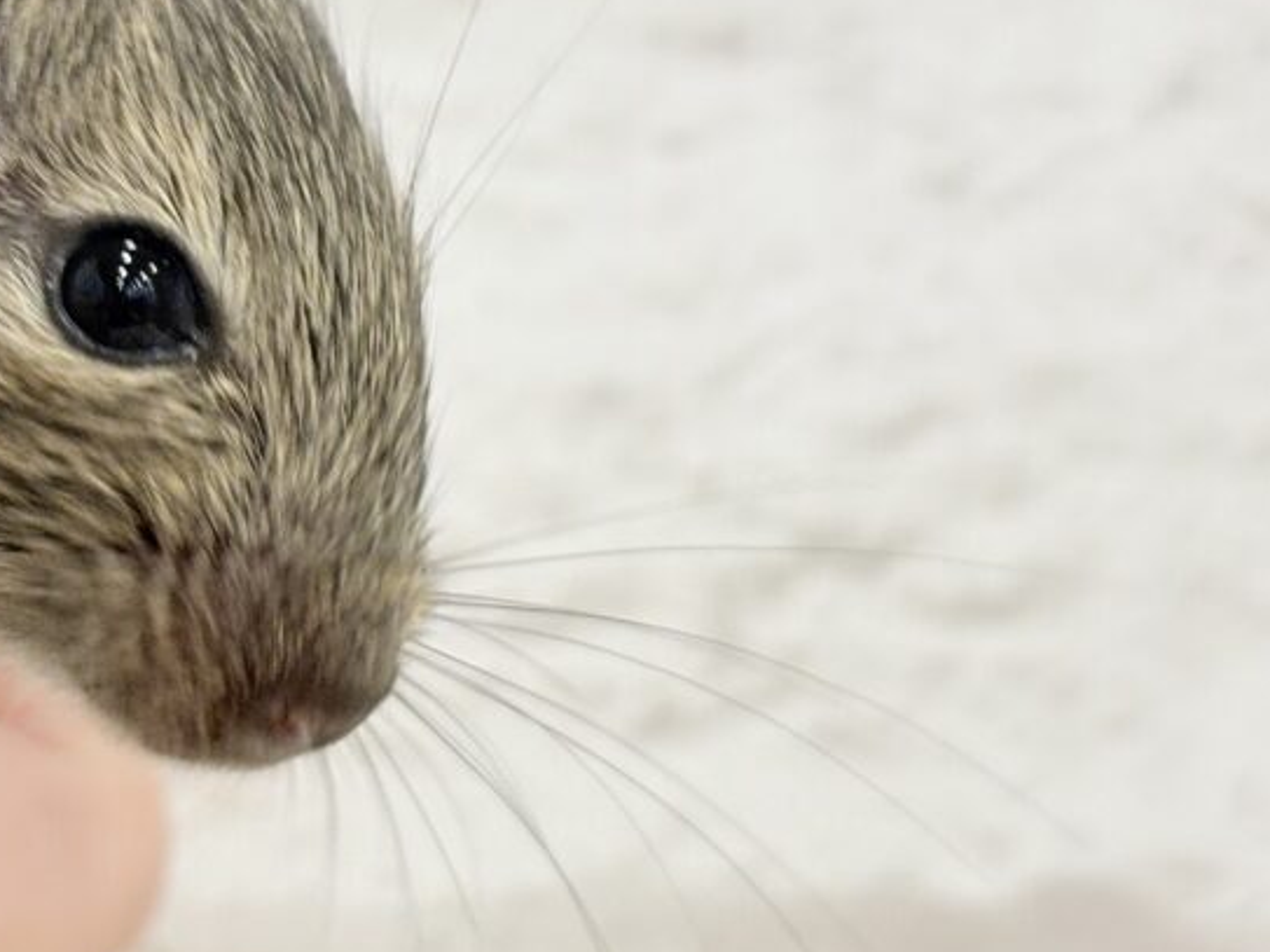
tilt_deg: +0.4
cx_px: 288
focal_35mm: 115
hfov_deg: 17.0
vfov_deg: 12.8
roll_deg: +1.9
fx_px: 4218
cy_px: 199
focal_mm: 5.96
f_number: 1.6
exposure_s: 1/50
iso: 50
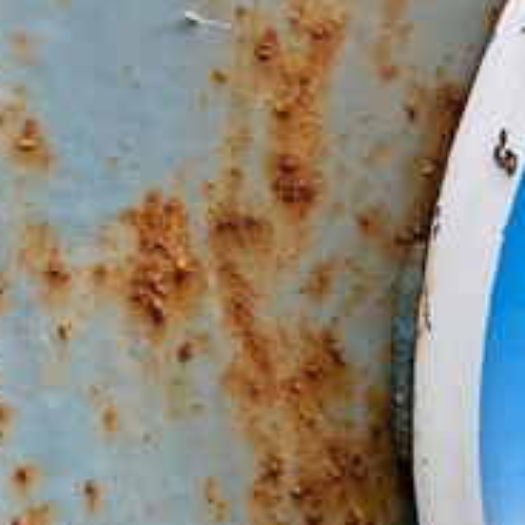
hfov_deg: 16.3
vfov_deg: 16.1
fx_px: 1716
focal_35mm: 100
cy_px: 762
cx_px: 710
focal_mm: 4.25
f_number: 1.8
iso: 32
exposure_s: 1/282
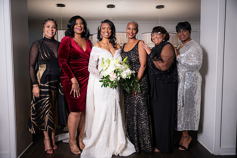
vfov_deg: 40.5
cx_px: 118
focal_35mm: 32
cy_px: 79
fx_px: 214
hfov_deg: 58.0
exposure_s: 1/250
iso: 500
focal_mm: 32.5
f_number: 2.8
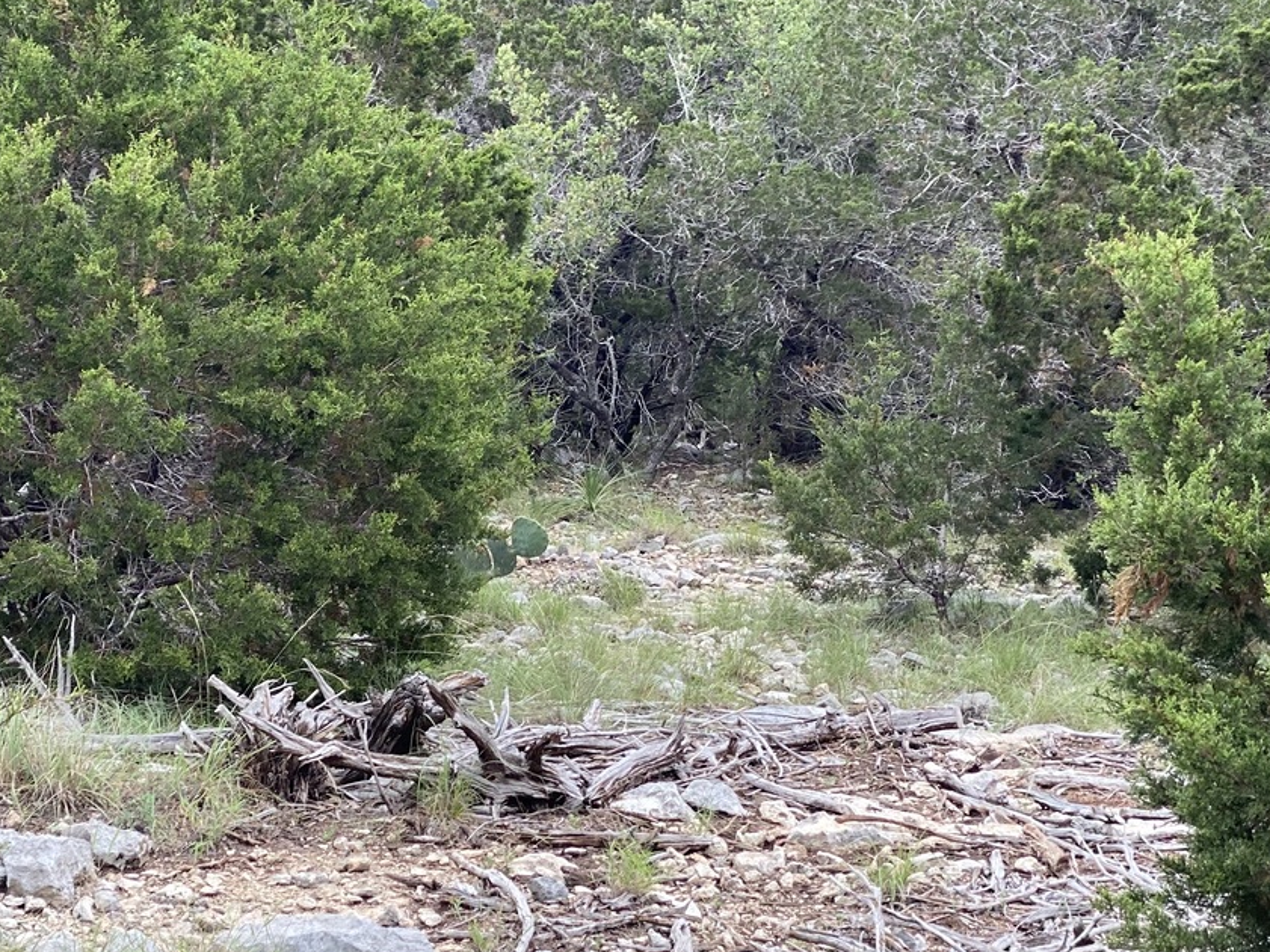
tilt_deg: -15.2
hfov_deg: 21.9
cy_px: 607
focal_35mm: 89
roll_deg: +0.5
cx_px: 444
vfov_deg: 16.6
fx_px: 3266
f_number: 2
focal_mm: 6
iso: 20
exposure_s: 1/156
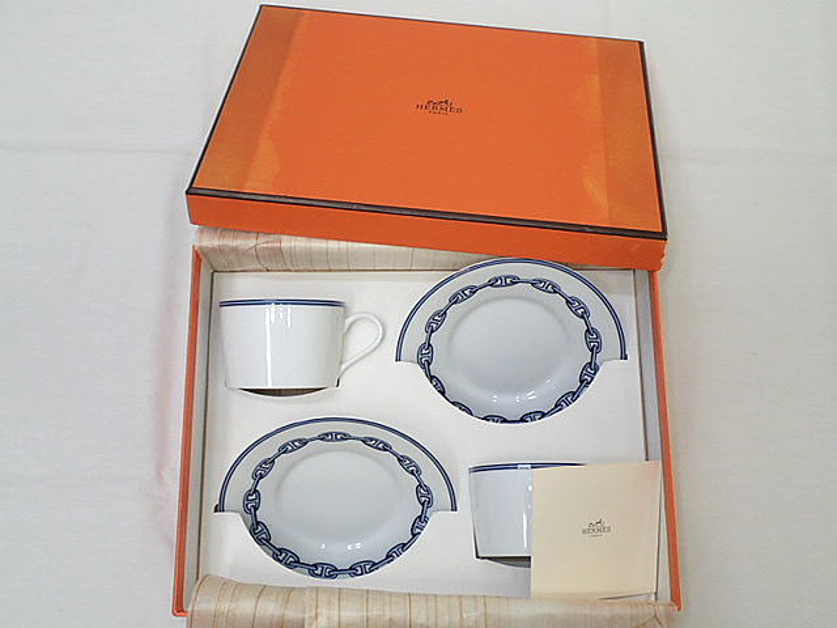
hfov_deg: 46.8
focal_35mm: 40
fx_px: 967
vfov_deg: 36.0
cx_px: 418
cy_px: 314
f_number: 2.8
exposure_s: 1/80
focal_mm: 7.34
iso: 160
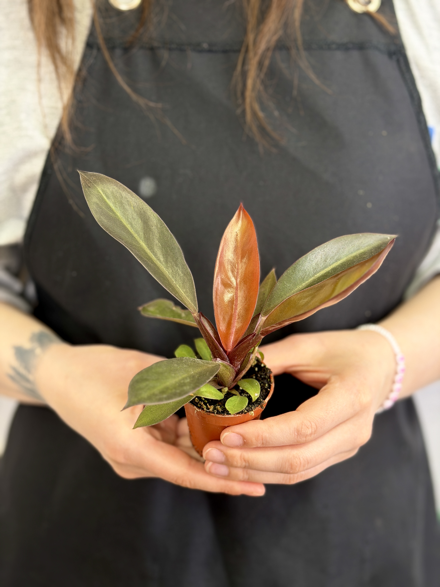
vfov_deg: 39.7
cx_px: 220
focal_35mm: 48
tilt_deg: -19.5
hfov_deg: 30.3
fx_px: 813
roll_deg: +1.3
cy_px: 294
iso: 100
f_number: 1.78
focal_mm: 6.76
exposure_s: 1/61
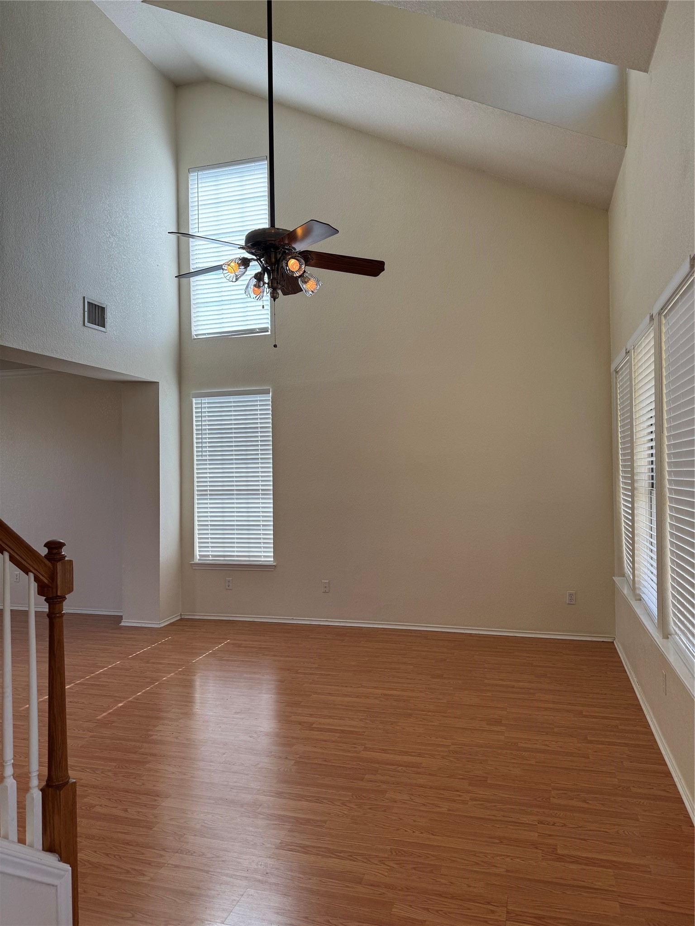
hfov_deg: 56.8
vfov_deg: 71.6
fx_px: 642
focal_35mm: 24
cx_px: 348
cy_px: 463
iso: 80
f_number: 1.78
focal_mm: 6.86
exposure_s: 1/120
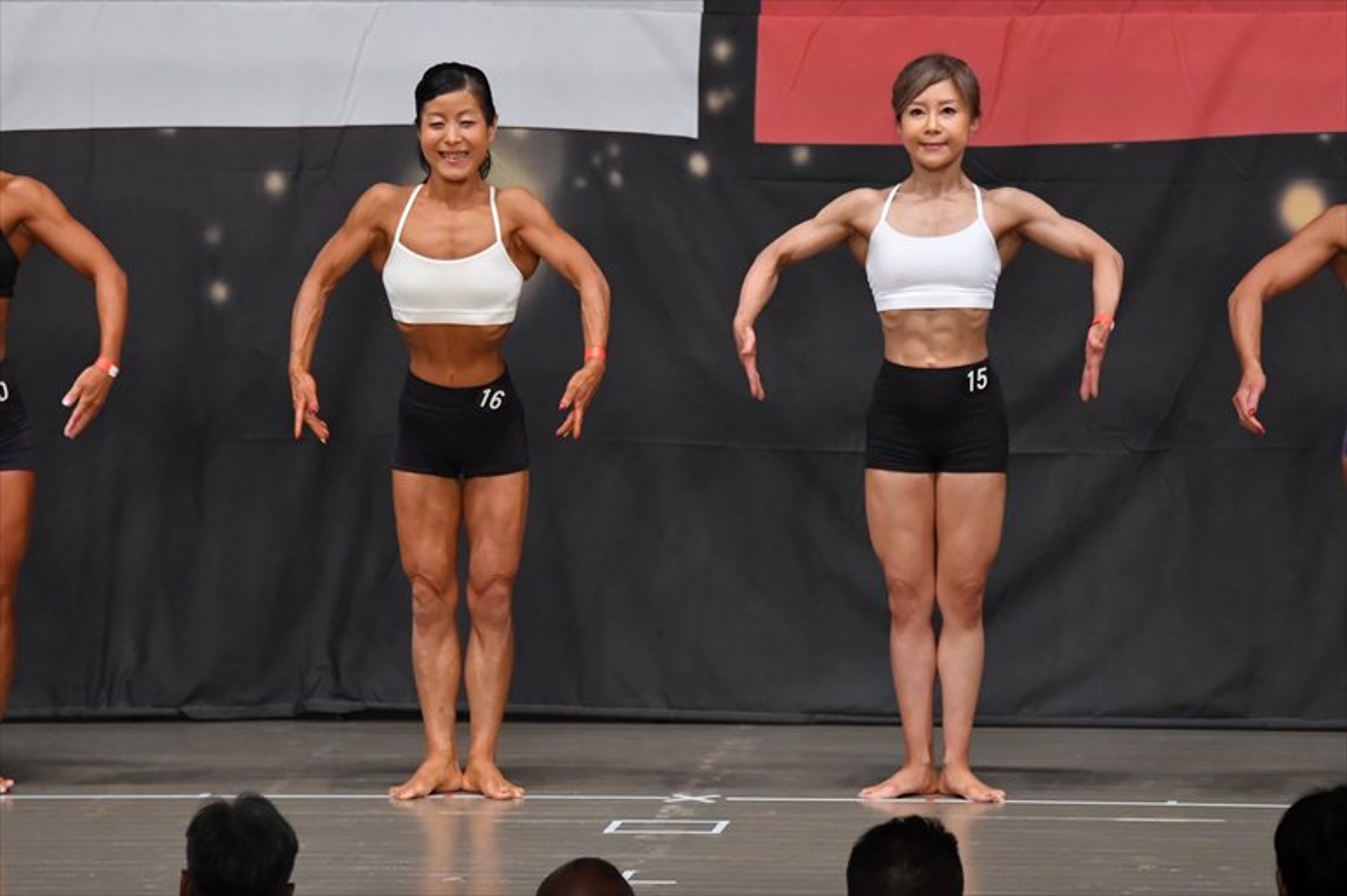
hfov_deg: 8.6
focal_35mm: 240
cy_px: 448
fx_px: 8976
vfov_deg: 5.7
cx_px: 674
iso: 4000
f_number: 5.6
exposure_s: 1/400
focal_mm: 160
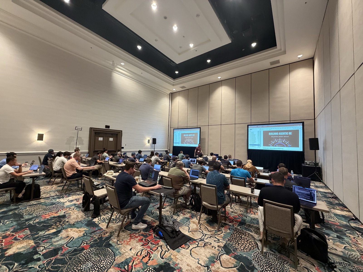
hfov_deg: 102.1
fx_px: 147
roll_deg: -1.0
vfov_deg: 85.7
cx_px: 182
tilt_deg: +1.4
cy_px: 136
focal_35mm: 14
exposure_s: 1/60
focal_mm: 2.22
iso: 500
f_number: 2.2
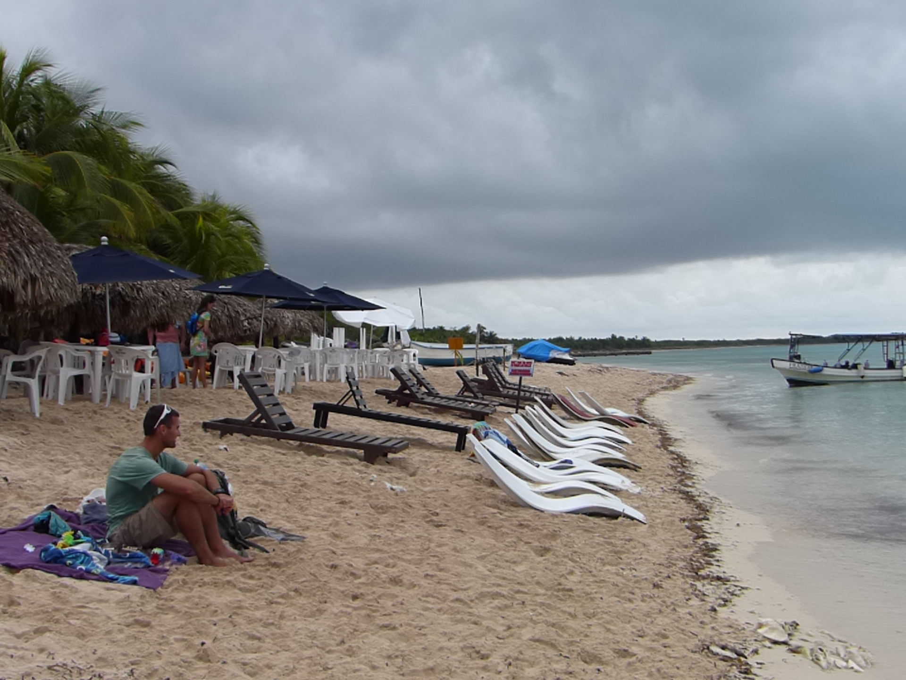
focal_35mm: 48
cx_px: 453
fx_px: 1256
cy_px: 340
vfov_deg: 30.3
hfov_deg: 39.7
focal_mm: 6.2
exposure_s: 1/500
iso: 100
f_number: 2.8
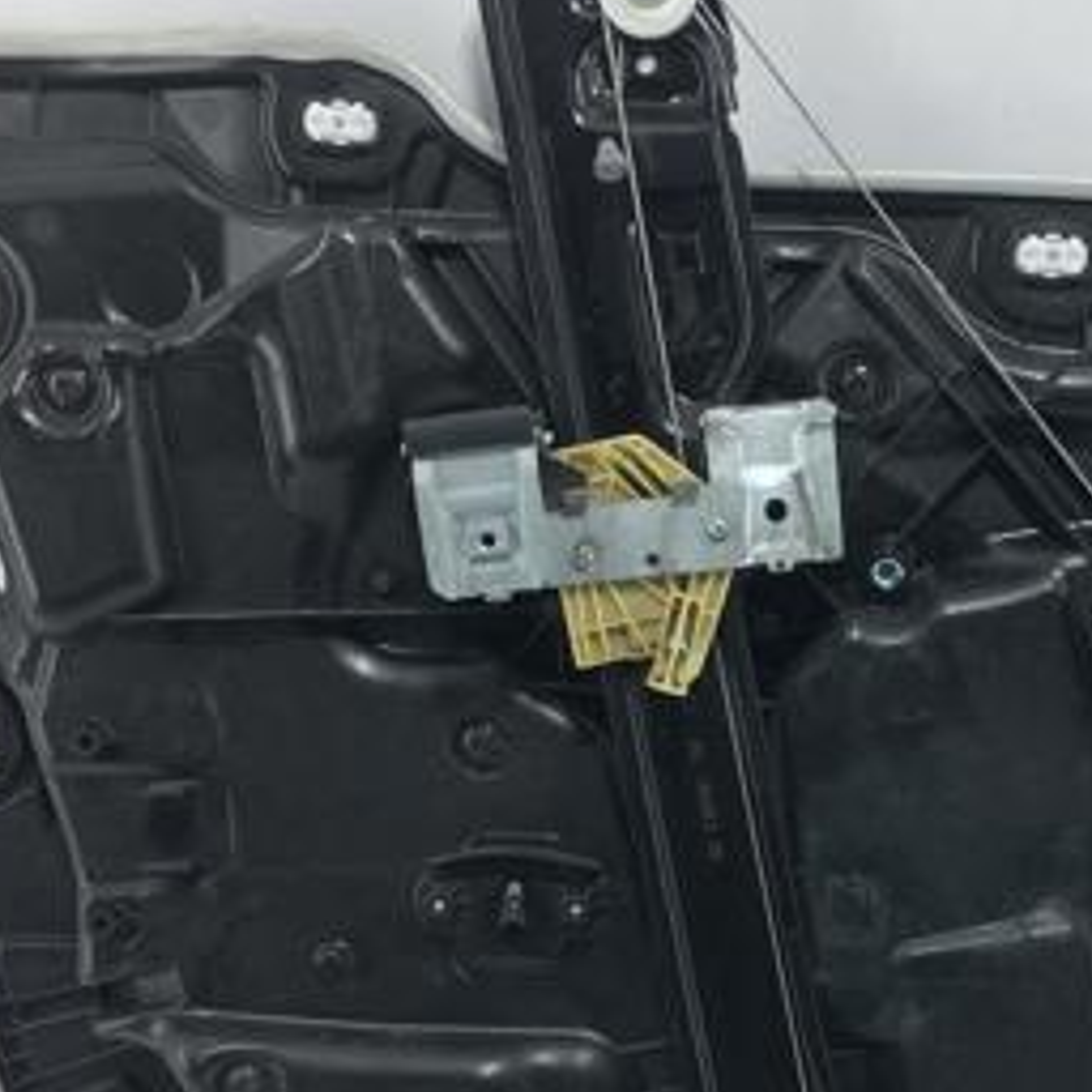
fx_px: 2284
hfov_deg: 26.5
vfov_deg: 26.5
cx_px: 832
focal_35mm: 64
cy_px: 819
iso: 25
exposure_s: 1/115
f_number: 2.2
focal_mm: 4.15
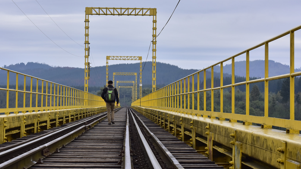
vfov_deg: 12.3
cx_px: 170
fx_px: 782
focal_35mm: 98
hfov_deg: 21.8
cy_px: 90
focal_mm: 50
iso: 400
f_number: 8
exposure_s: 1/800
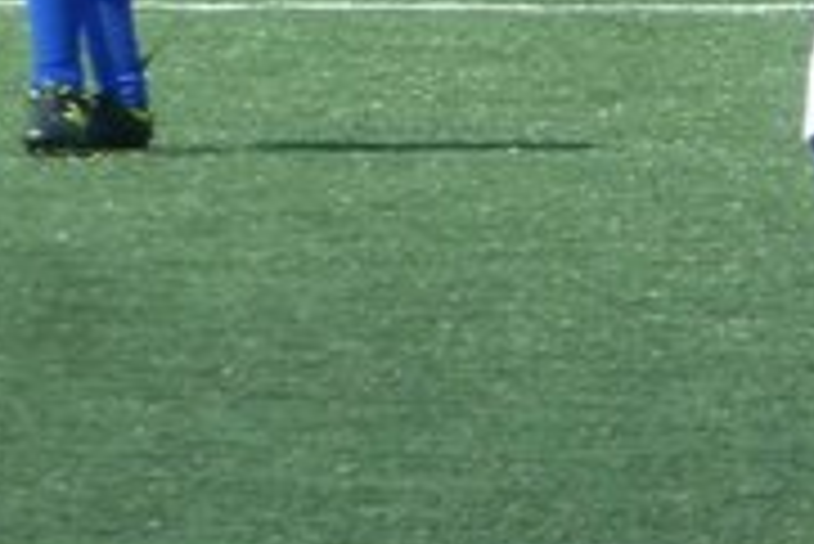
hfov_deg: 1.7
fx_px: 27335
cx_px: 1255
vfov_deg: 1.1
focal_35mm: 1208
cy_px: -151
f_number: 4.9
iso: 250
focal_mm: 49.2
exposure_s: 1/1000
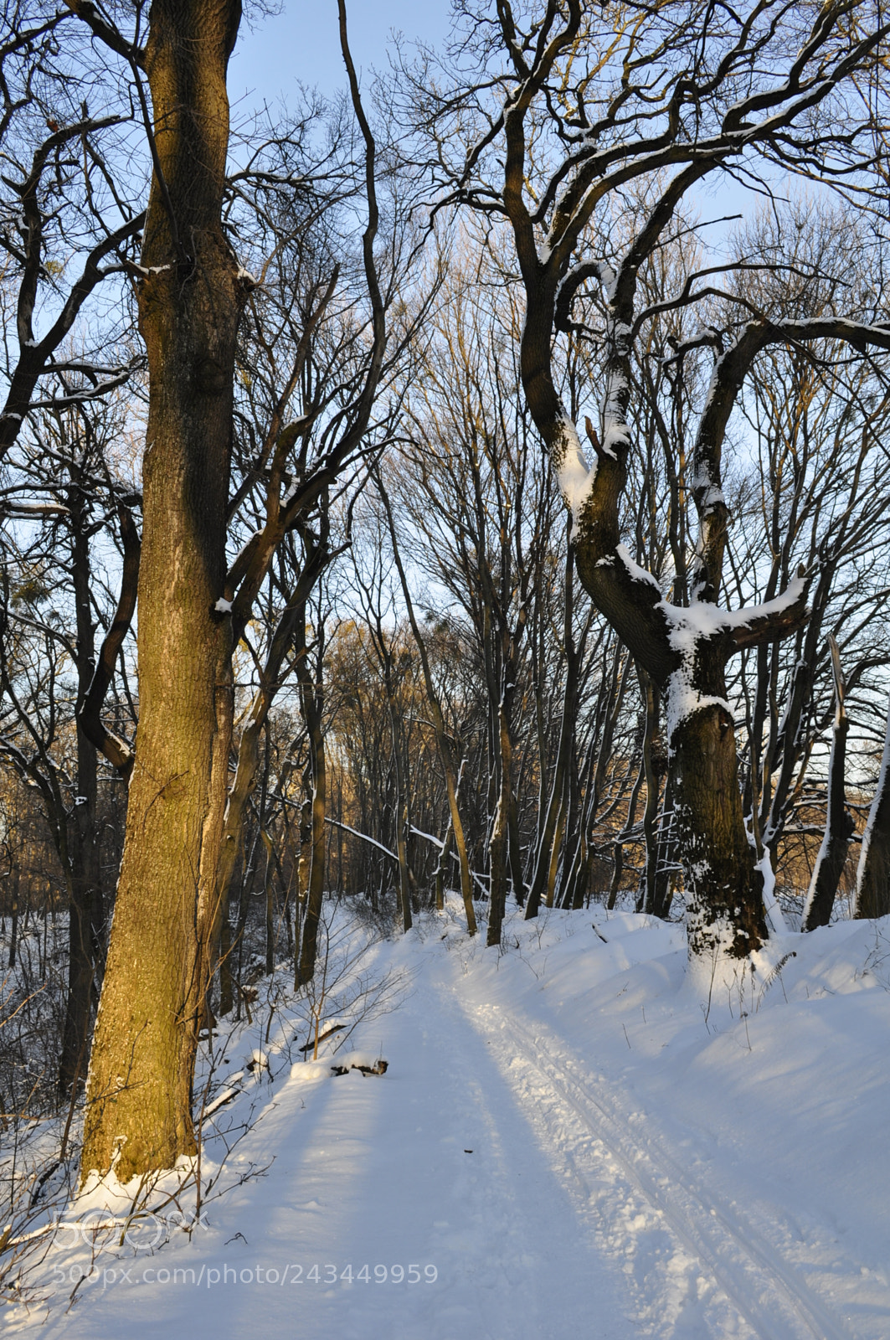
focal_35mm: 33
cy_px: 670
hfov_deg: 39.9
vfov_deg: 57.3
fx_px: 1227
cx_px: 445
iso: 200
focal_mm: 22
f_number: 9
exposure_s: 1/100
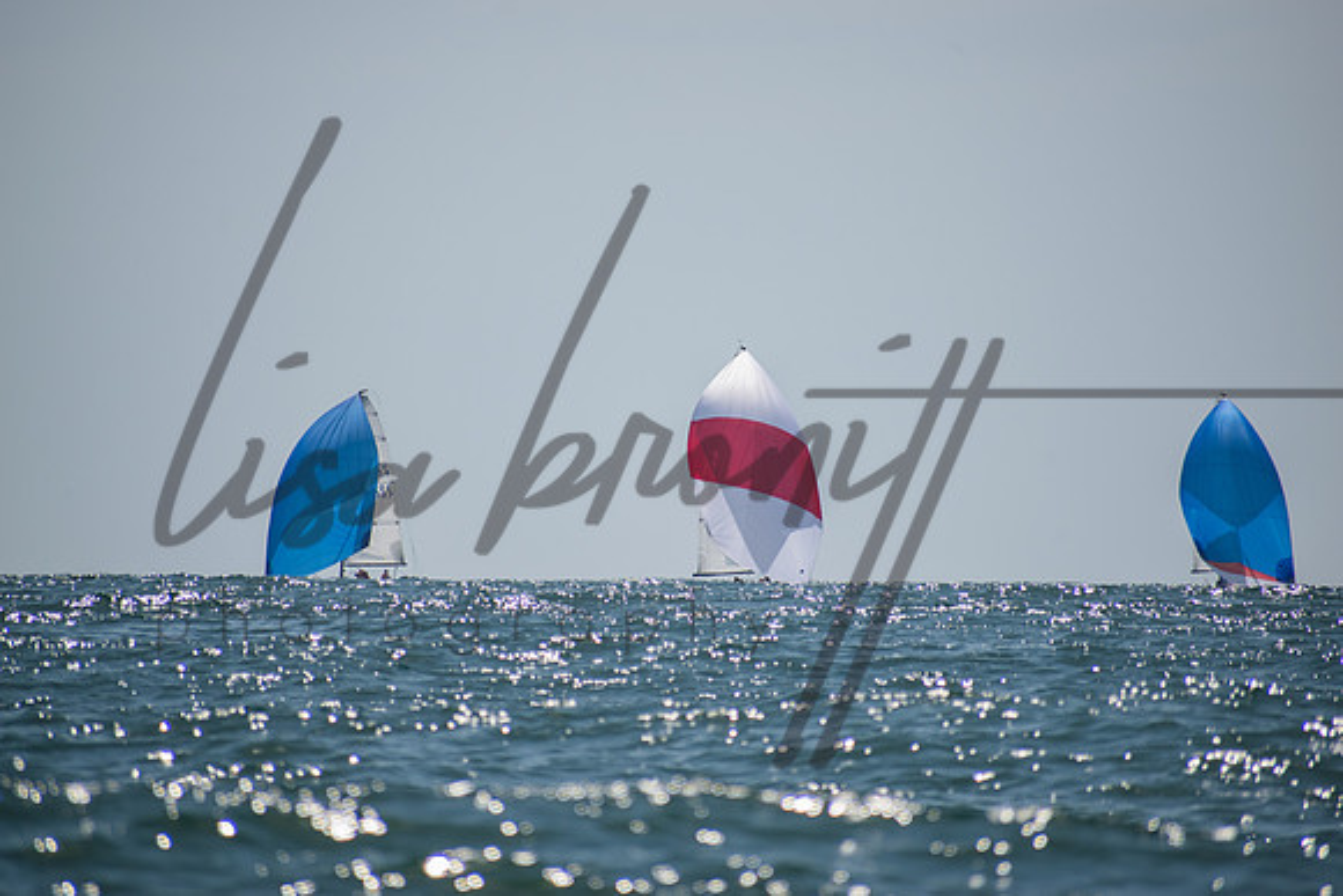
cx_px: 672
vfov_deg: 3.1
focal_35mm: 450
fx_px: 16791
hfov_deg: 4.6
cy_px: 448
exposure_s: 1/1250
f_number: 6.3
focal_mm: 300
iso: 200
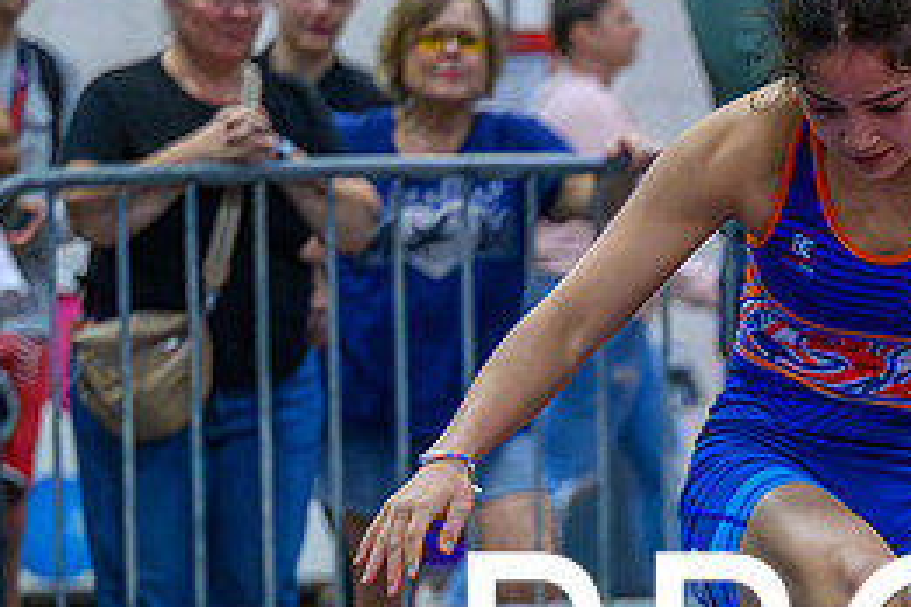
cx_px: 1107
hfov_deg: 7.7
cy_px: 806
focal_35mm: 266
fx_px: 6731
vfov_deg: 5.1
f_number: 2.8
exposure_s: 1/800
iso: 8000
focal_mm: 95
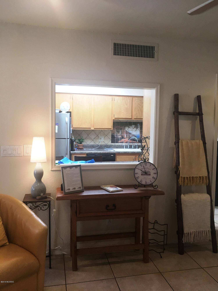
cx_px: 109
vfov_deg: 61.7
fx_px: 244
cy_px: 146
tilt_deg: -4.9
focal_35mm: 29
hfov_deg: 48.2
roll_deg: -1.0
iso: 32
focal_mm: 4.15
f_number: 2.2
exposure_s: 1/30
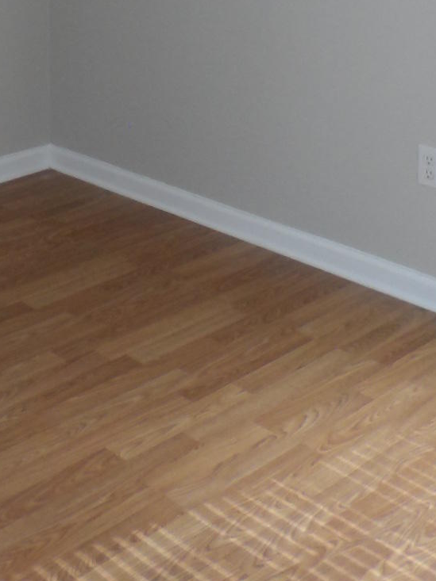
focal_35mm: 65
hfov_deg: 21.7
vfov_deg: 26.5
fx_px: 1093
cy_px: -119
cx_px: -10
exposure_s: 1/30
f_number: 3.2
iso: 200
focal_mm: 4
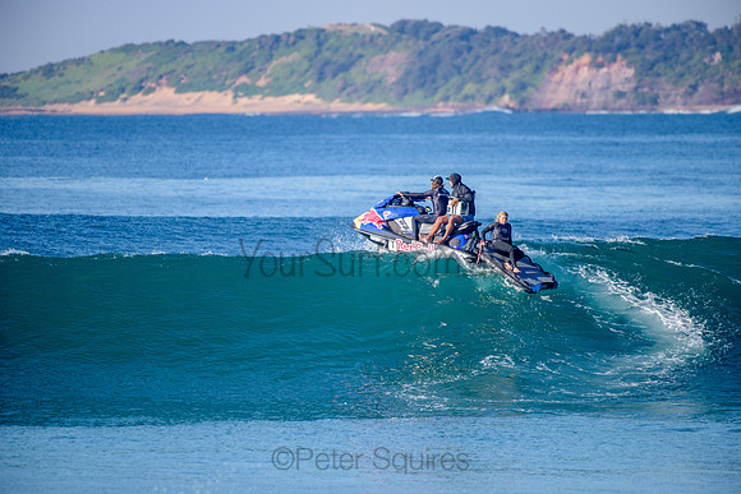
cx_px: 370
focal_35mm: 500
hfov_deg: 4.1
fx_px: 10294
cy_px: 247
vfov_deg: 2.8
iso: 220
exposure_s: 1/1600
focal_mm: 500
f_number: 5.6
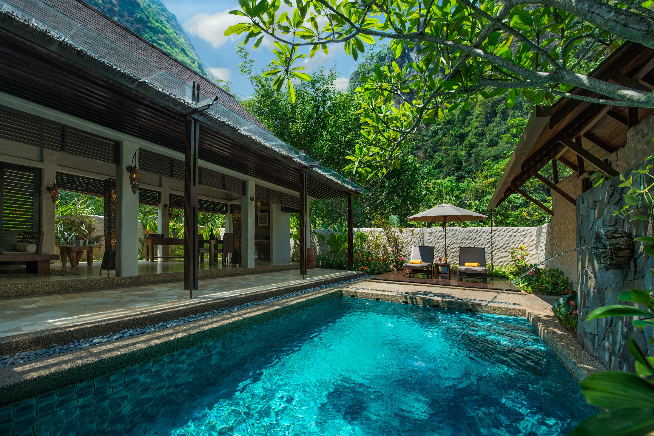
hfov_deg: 104.2
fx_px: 254
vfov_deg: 81.2
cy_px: 218
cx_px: 327
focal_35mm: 14
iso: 200
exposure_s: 1/250
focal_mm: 14
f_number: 8
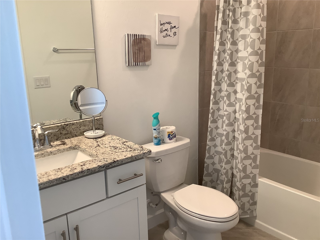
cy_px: 120
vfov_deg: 45.4
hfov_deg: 58.4
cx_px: 160
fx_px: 287
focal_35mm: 31
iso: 80
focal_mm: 3.3
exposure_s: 1/60
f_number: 2.4
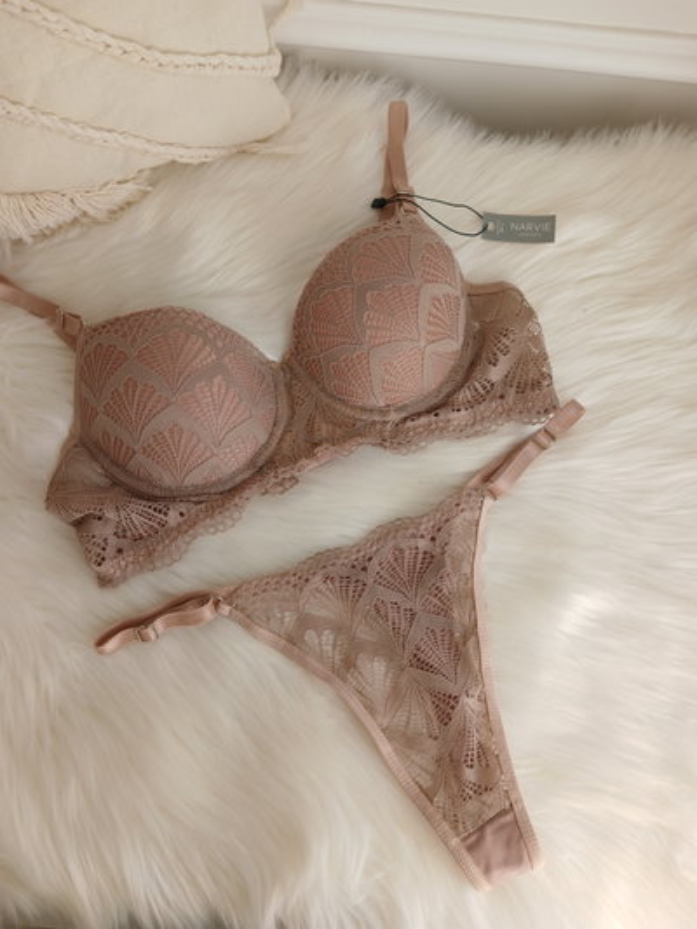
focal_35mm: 27
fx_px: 725
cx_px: 348
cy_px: 464
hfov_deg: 51.4
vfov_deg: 65.3
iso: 25
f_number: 1.8
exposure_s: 1/100
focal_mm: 4
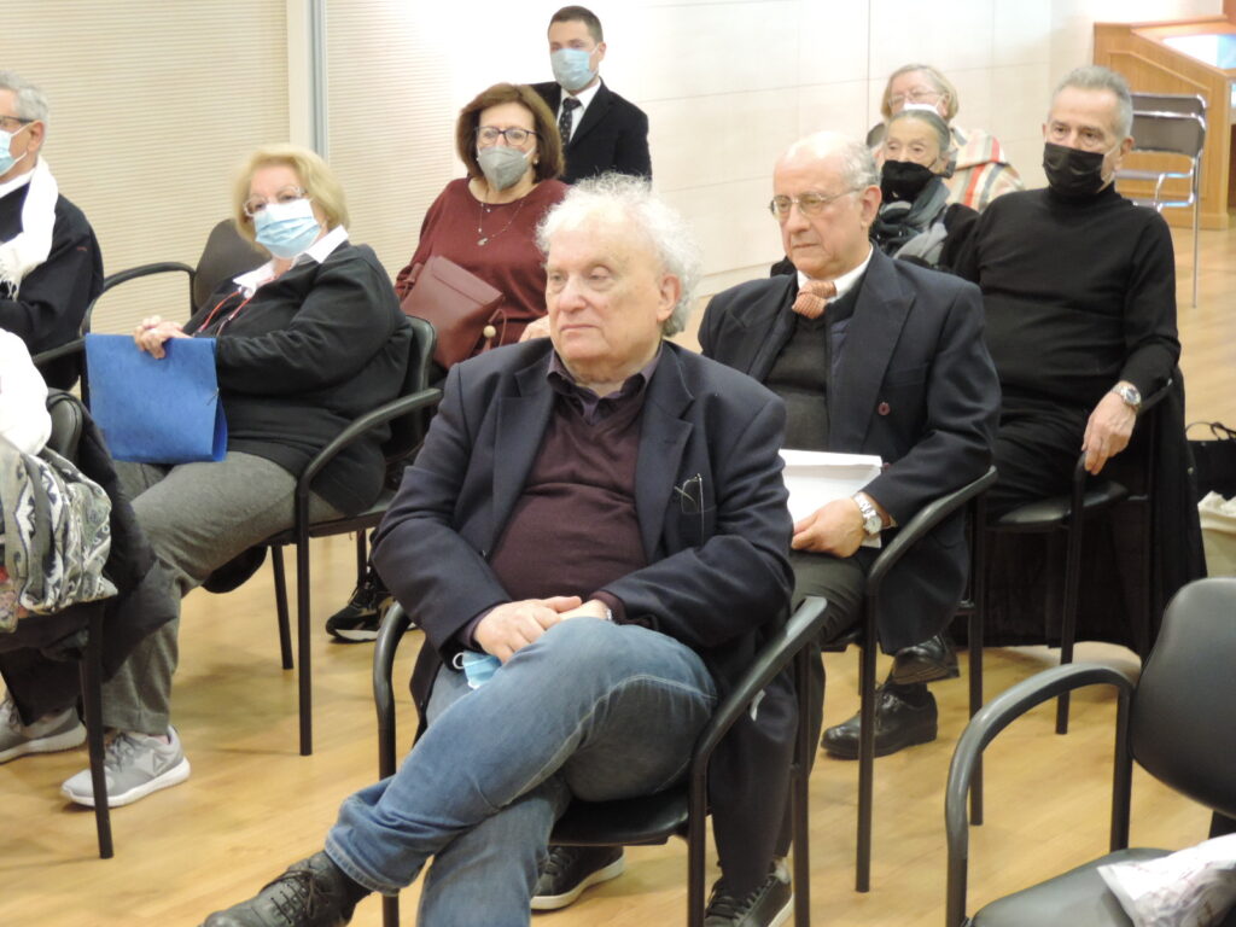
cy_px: 464
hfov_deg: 26.0
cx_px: 618
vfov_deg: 19.6
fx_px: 2678
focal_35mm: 75
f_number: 3.9
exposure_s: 1/13
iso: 800
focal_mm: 13.3
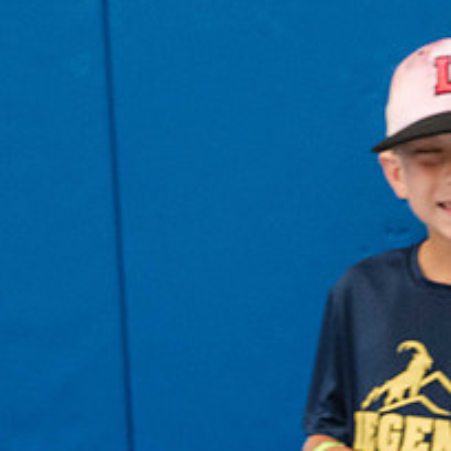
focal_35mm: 97
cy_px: 252
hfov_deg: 17.6
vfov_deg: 17.9
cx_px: 421
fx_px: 1430
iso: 6400
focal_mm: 35
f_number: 5
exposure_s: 1/100
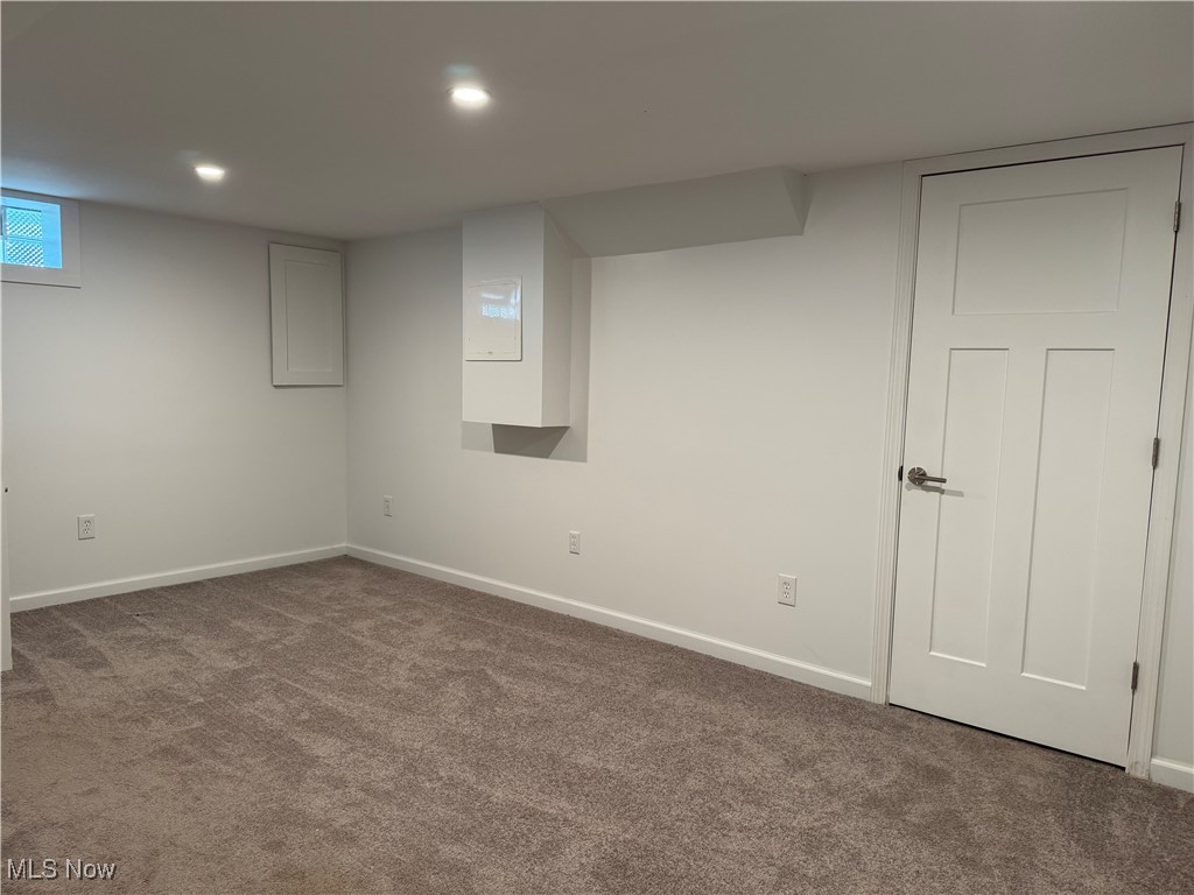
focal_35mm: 24
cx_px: 597
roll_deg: -1.3
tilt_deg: -6.2
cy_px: 448
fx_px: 828
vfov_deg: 56.8
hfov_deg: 71.6
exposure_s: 1/60
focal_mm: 6.76
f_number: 1.78
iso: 200
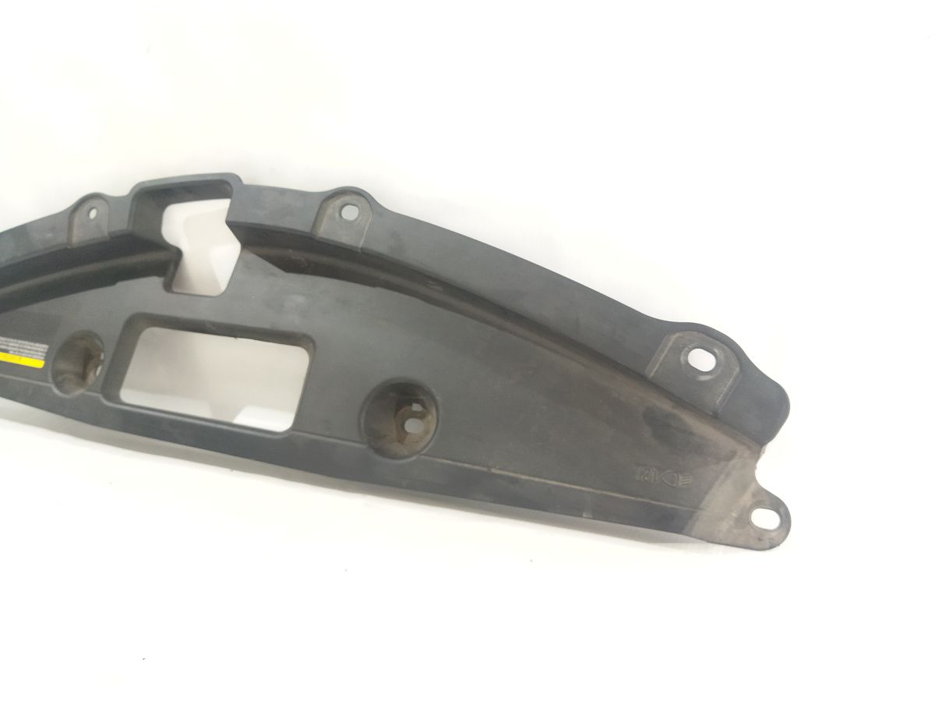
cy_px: 351
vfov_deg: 51.4
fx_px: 729
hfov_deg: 65.3
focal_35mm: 27
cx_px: 468
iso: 453
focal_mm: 4.71
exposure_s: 1/50
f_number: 1.79
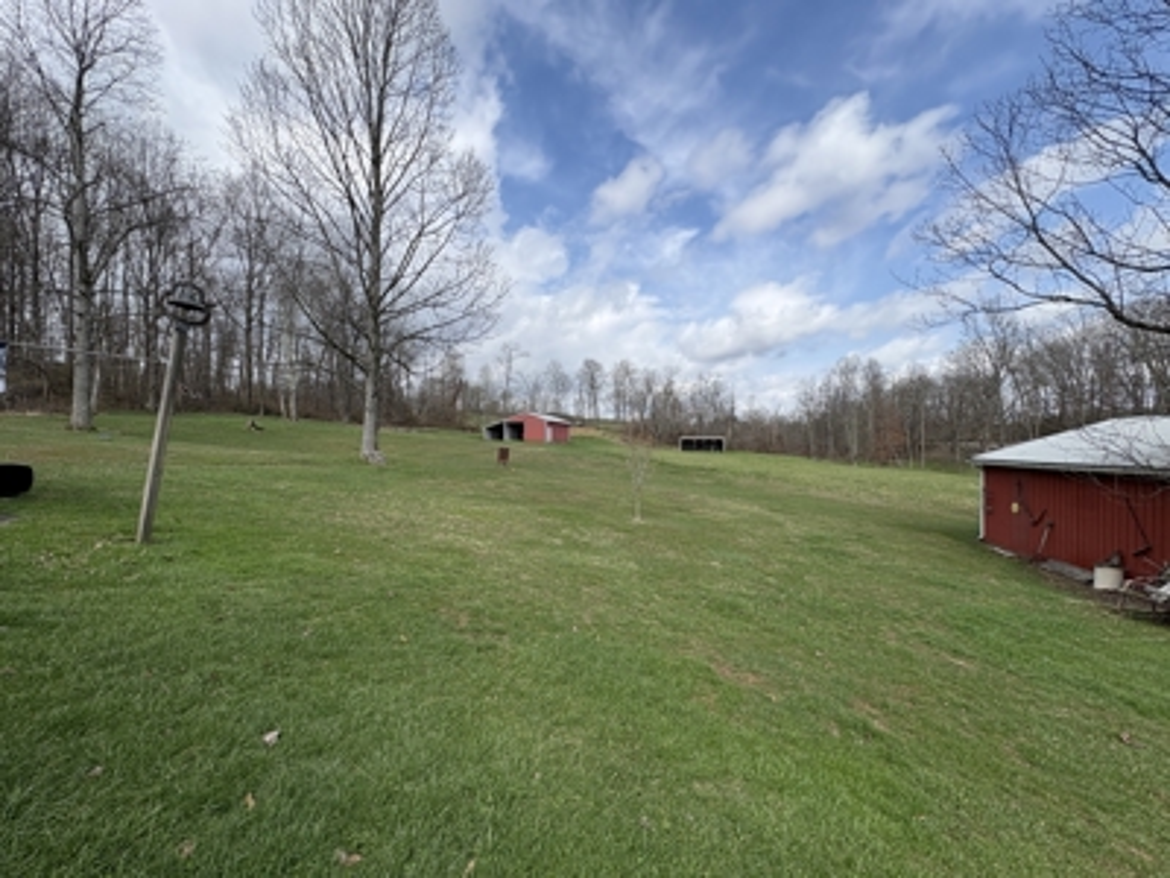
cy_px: 439
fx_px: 473
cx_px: 585
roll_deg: +1.0
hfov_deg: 102.1
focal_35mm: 14
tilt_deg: +1.8
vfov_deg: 85.7
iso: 50
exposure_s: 1/1927
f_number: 2.2
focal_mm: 2.22
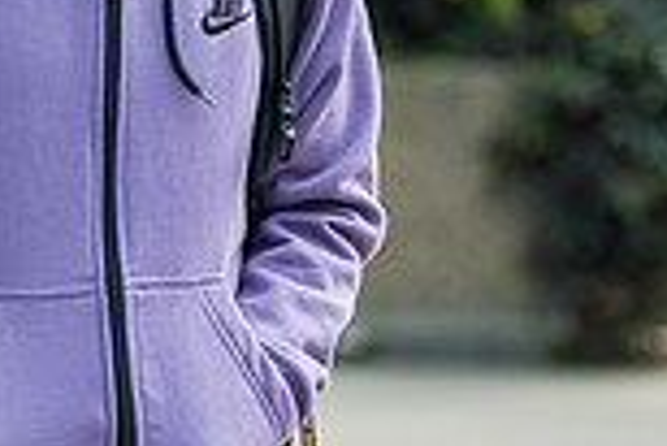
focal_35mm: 395
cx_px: -204
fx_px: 7325
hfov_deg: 5.2
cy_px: -162
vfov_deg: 3.5
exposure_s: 1/320
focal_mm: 105
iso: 100
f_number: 3.2
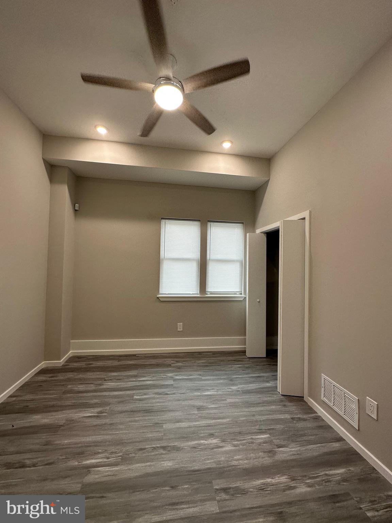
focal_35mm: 14
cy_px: 262
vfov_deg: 102.1
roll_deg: -1.0
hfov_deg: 85.7
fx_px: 211
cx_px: 196
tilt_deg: +0.7
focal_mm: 2.22
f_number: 2.2
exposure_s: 1/120
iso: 160
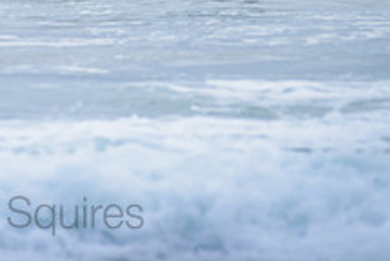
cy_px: -167
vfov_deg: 0.8
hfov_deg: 1.2
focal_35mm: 1651
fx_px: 17910
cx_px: 122
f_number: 6.3
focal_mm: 500
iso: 800
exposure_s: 1/2000
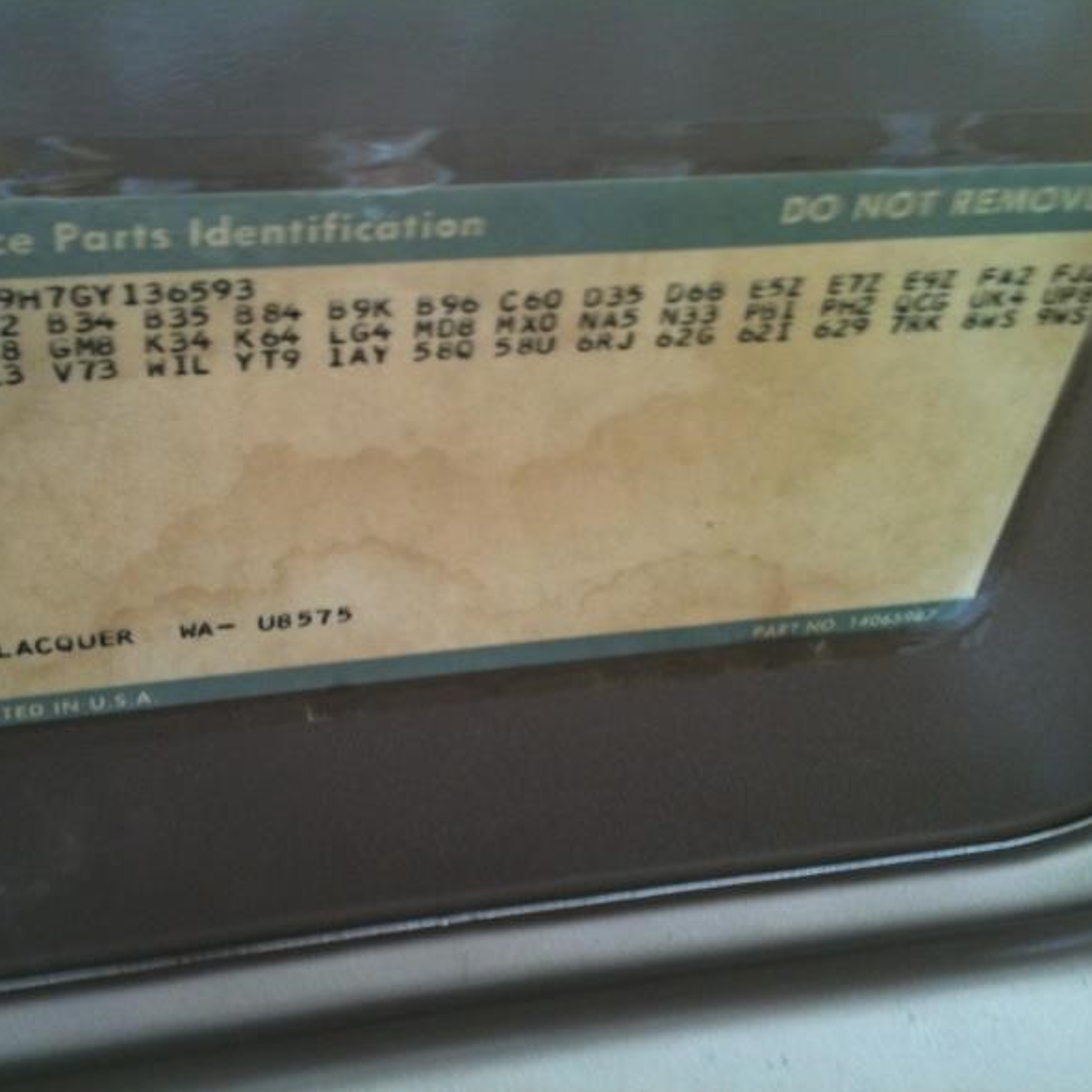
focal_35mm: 42
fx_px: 1499
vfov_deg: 40.0
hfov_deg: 39.9
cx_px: 465
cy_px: 547
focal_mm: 3.85
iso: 64
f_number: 2.8
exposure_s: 1/40
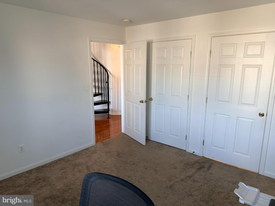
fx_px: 191
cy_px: 103
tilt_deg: -11.3
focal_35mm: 24
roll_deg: -0.2
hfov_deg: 71.6
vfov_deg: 56.8
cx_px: 138
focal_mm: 6.76
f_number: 1.78
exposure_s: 1/121
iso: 160
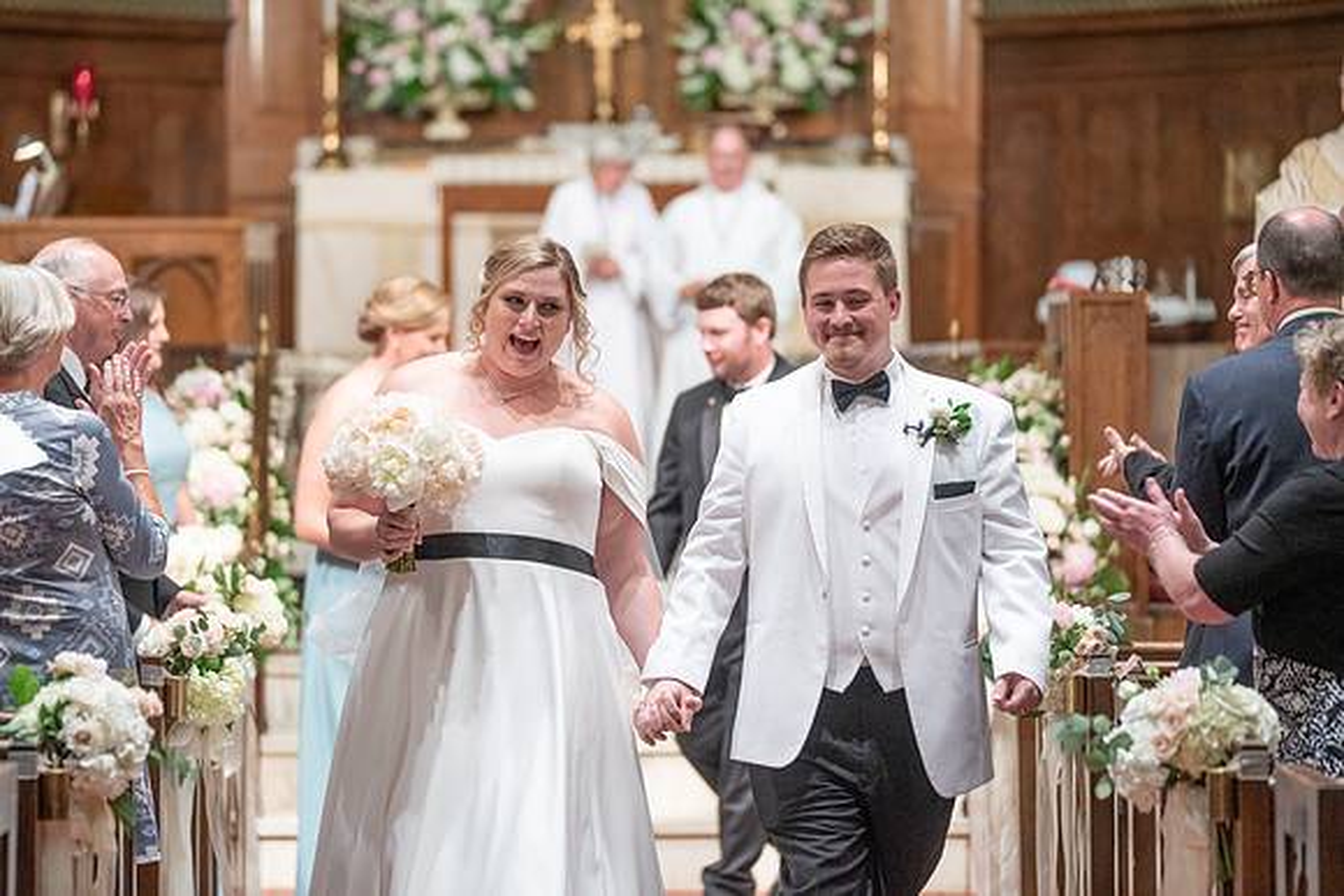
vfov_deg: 9.0
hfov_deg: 13.5
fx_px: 5681
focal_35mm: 152
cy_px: 461
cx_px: 603
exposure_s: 1/160
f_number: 2.8
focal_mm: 136
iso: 2000
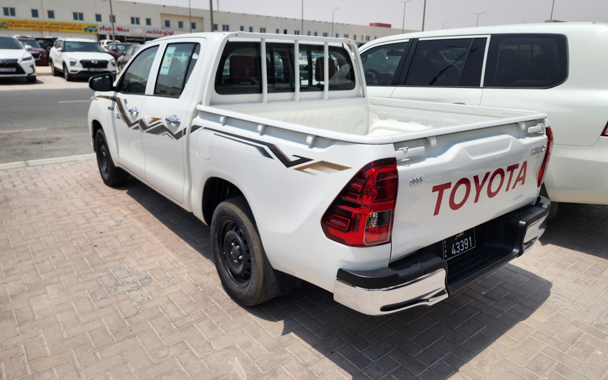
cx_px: 311
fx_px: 414
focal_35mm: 25
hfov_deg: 72.5
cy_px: 176
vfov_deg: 49.2
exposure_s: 1/2327
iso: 12
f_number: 1.8
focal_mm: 6.4
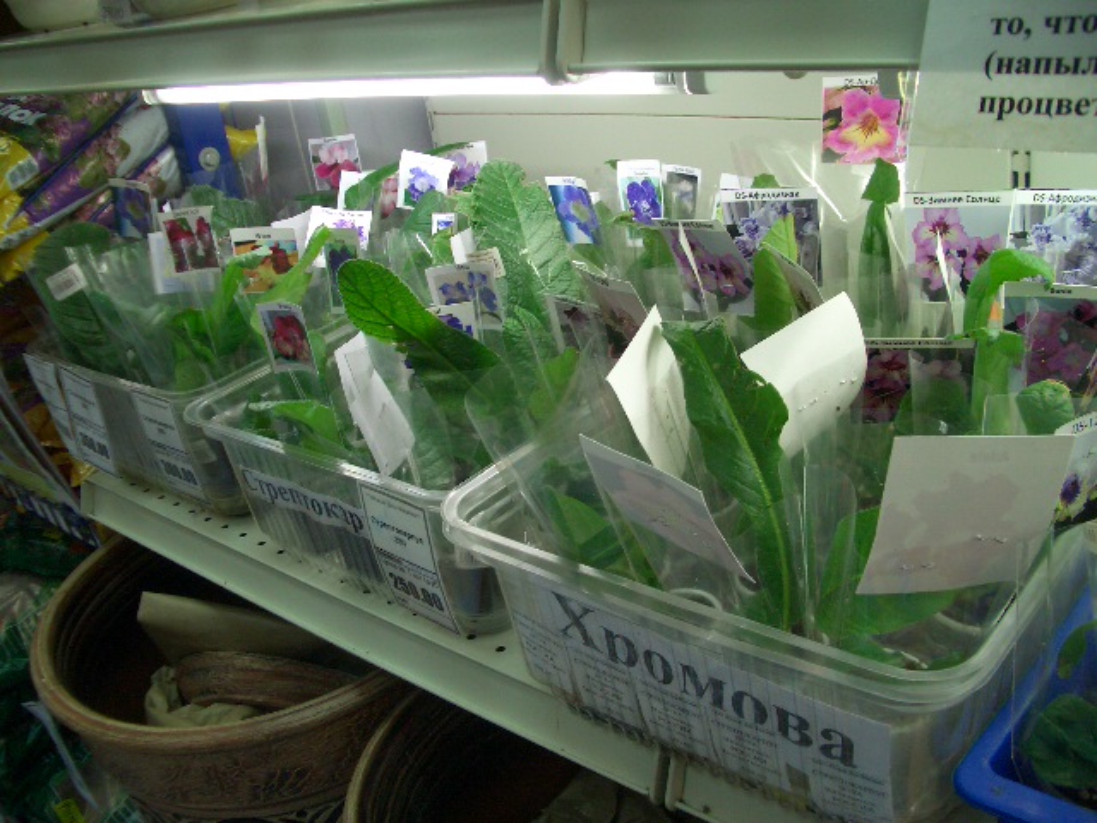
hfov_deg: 52.6
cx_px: 548
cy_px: 412
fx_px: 1109
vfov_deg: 40.7
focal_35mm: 35
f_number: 2.6
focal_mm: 5.8
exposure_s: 1/60
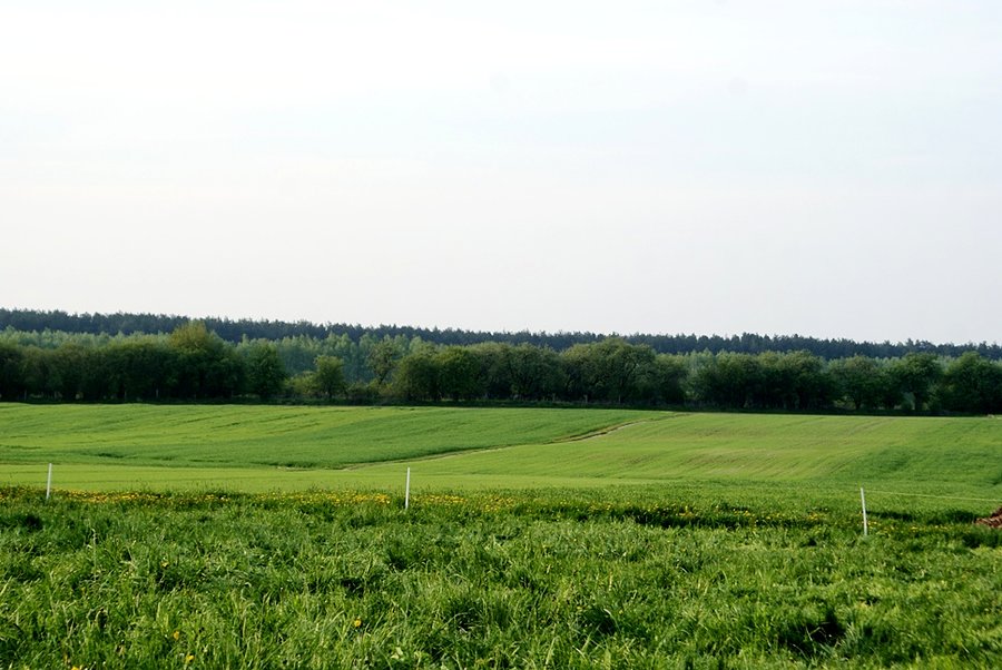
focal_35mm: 105
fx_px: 2925
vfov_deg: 13.1
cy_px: 335
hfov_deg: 19.4
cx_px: 501
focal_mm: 70
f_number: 7.1
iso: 100
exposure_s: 1/125
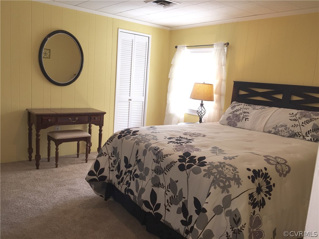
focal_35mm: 29
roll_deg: -4.7
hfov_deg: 61.7
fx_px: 267
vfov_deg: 48.2
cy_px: 120
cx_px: 160
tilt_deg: -8.7
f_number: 2.2
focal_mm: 4.15
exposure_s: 1/40
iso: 40
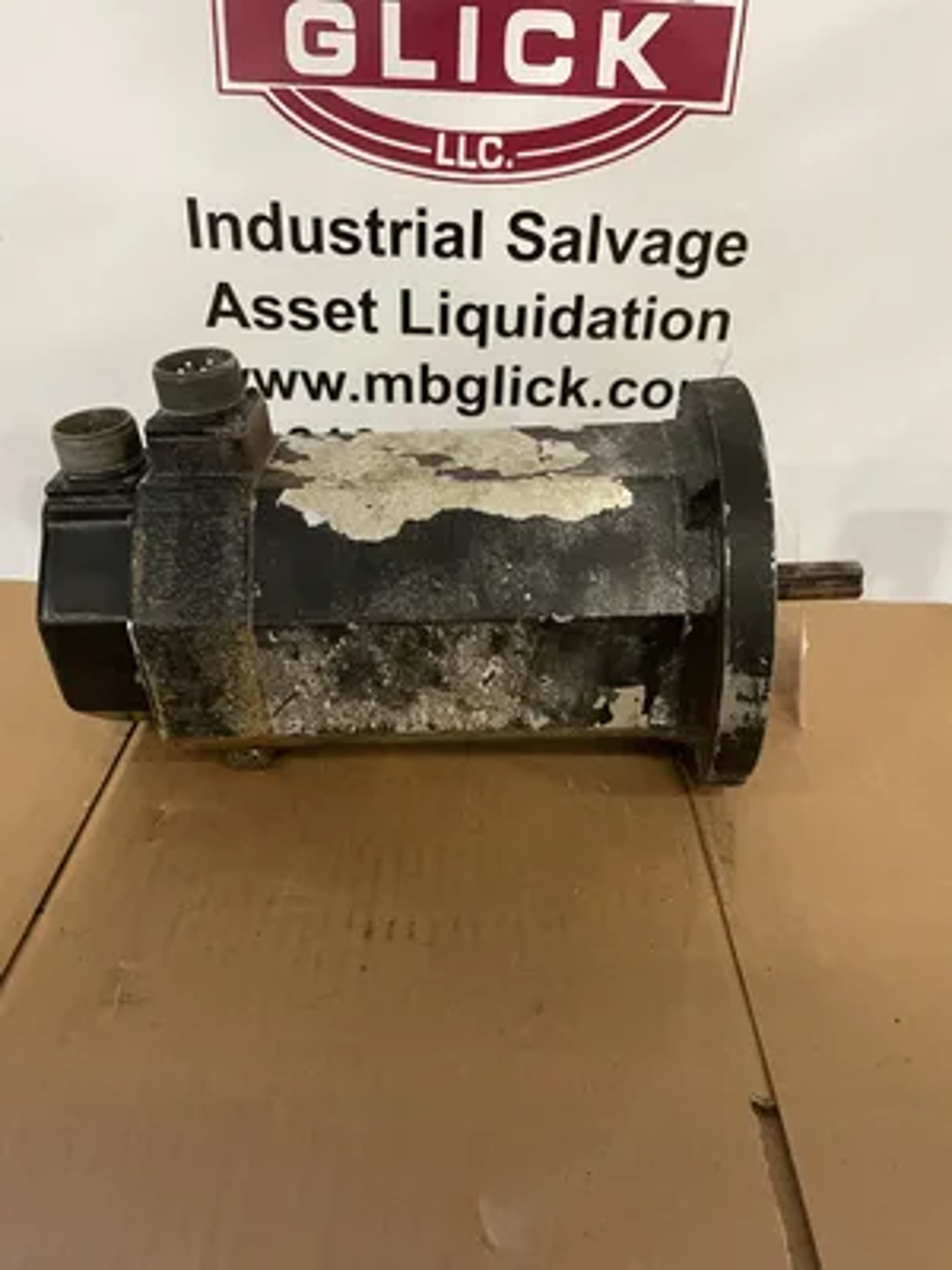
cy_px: 635
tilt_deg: -33.0
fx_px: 953
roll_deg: -1.1
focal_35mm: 26
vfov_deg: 67.3
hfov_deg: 53.1
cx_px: 476
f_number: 1.6
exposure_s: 1/60
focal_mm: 4.2
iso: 500
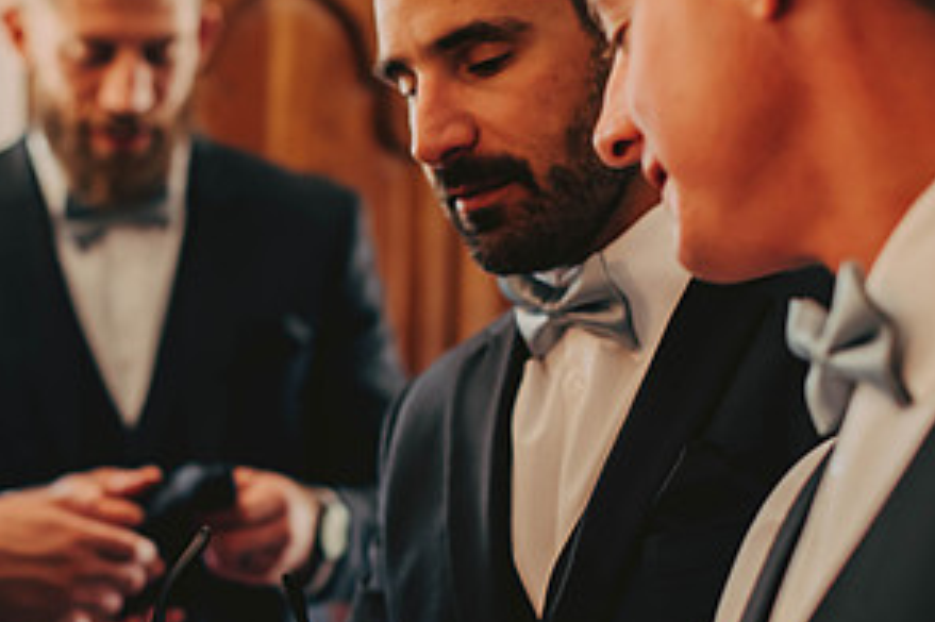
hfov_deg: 20.4
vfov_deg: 13.8
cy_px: 445
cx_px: 182
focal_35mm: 99
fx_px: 2570
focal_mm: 50
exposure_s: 1/160
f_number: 2
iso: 500
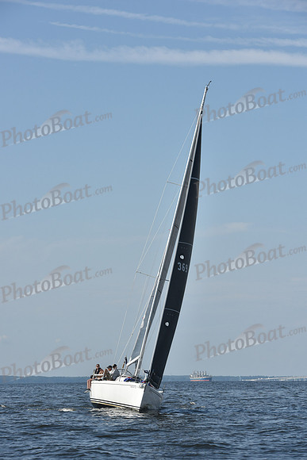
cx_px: 154
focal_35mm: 130
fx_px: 1662
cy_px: 230
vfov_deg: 15.8
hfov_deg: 10.6
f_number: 9
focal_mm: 130
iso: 250
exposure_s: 1/1250
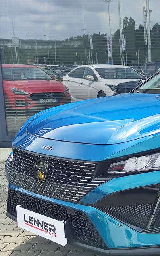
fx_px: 321
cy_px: 155
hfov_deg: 24.6
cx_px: 205
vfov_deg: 43.3
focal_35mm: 46
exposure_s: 1/376
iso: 50
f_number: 1.69
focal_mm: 7.01
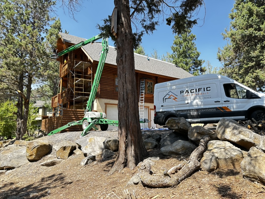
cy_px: 100
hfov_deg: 71.6
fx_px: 184
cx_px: 132
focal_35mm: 24
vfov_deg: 56.8
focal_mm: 6.86
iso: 80
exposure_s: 1/486
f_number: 1.78
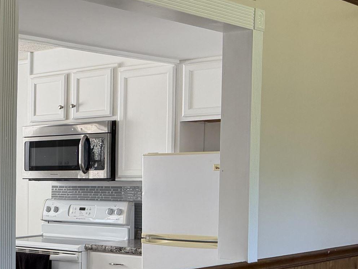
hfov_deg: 23.5
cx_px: -97
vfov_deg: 19.7
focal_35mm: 74
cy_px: 218
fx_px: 765
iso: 200
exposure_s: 1/141
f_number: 1.78
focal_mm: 6.76
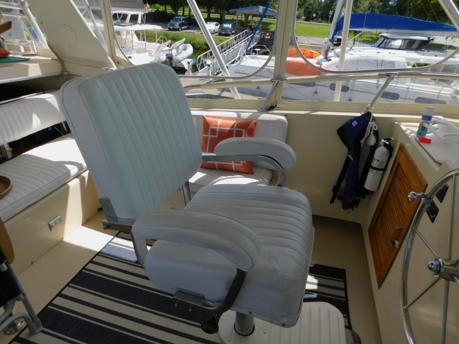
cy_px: 172
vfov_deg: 58.9
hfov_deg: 73.9
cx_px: 230
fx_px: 305
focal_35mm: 23
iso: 125
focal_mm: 4
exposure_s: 1/400
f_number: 6
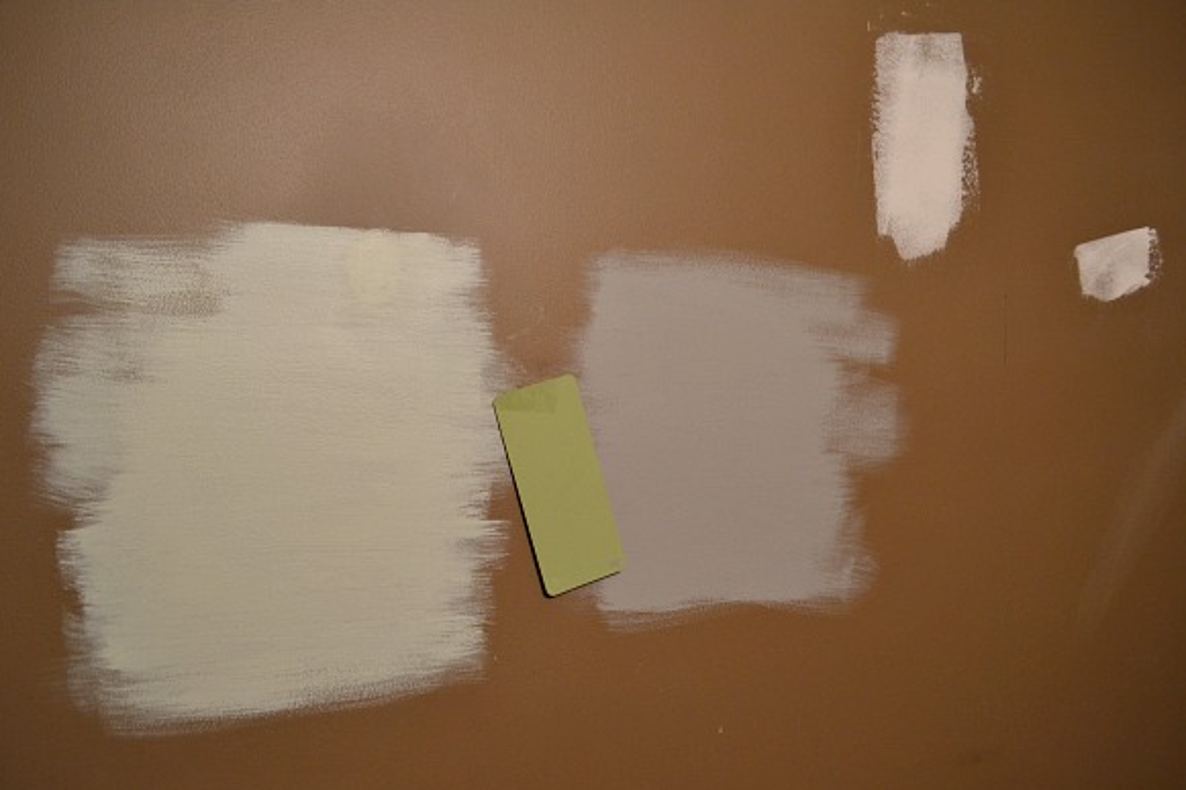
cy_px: 406
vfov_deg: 42.3
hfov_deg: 60.3
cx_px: 582
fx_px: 1021
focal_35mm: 31
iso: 500
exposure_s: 1/15
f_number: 3.8
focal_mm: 20
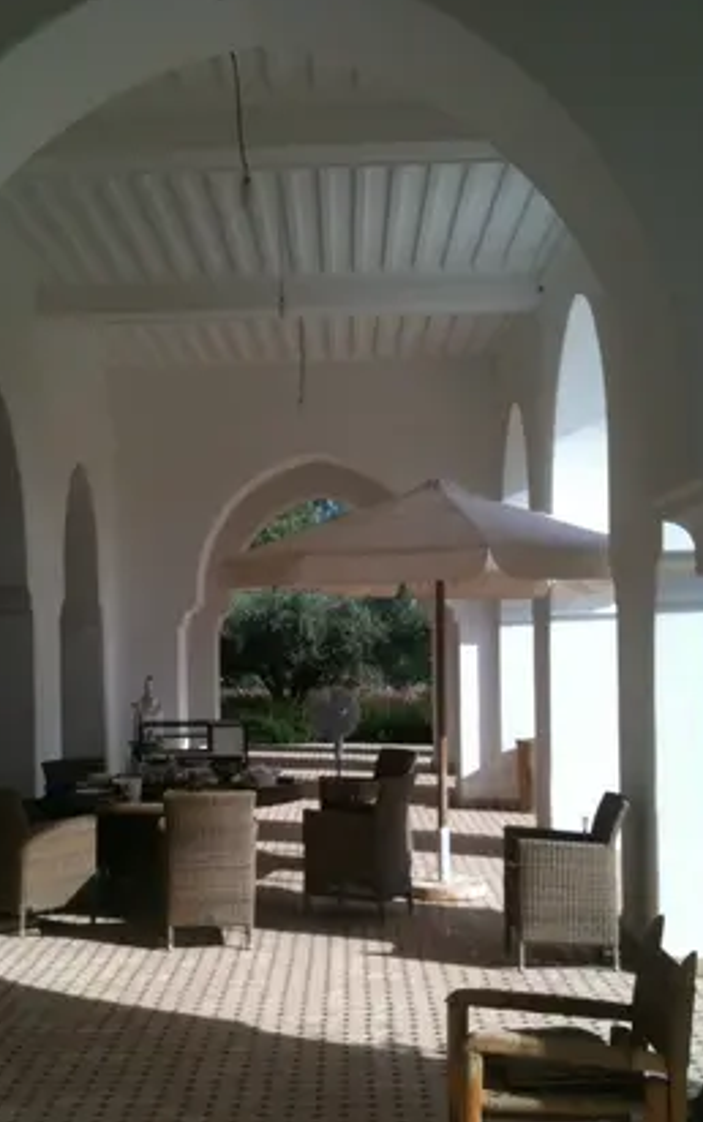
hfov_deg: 28.5
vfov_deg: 44.2
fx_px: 1378
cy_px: 659
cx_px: 249
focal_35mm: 45
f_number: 2.8
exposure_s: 1/1046
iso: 64
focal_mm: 3.85
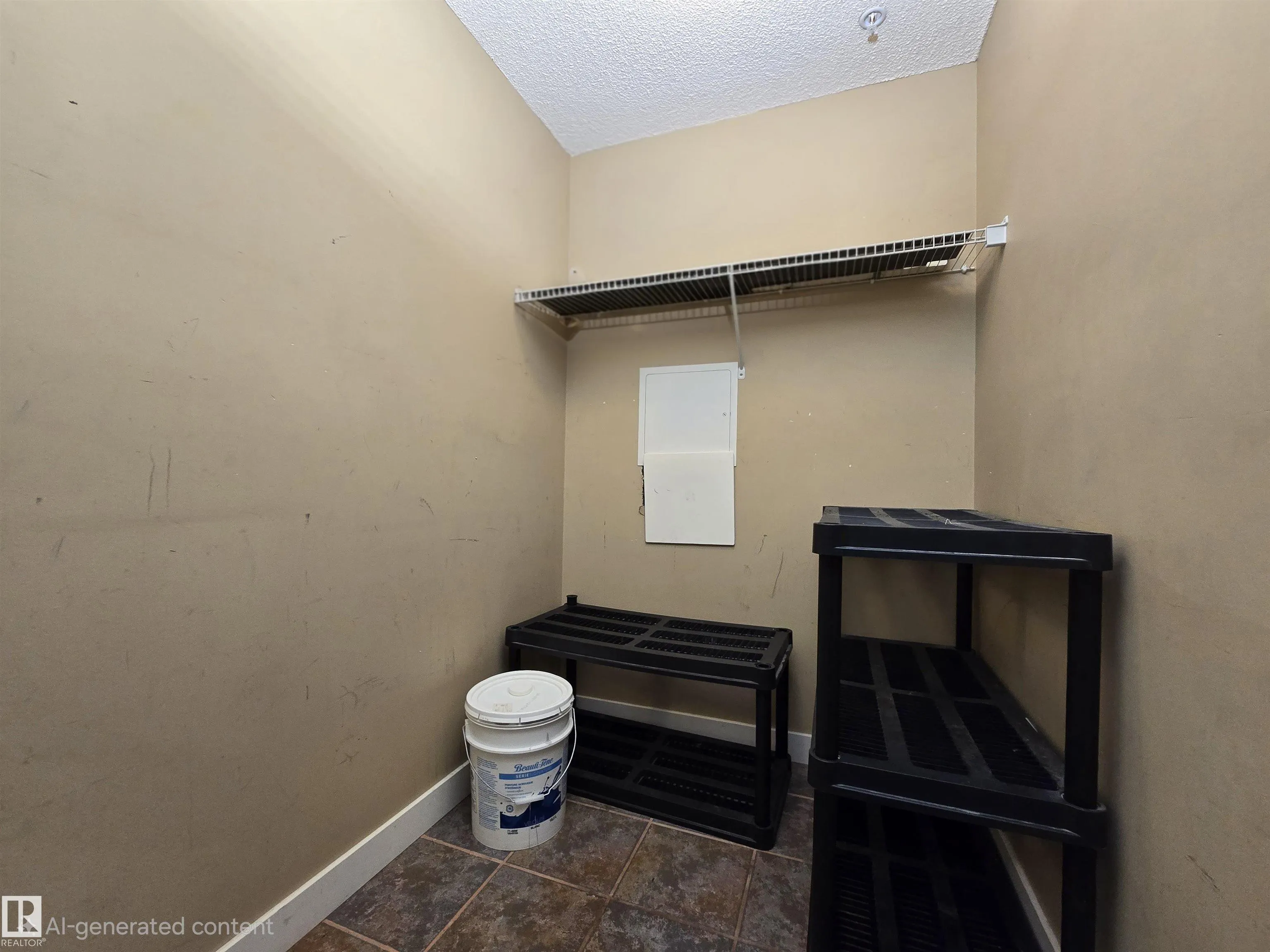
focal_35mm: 13
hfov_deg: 106.2
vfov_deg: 89.9
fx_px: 477
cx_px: 635
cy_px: 476
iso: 250
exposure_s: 1/60.2
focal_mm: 2.2
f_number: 2.2
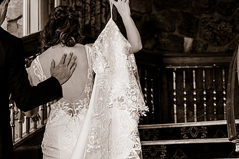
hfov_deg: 22.7
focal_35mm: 88
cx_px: 38
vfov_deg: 15.4
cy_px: 120
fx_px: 584
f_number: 3.2
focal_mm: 45
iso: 400
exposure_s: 1/200
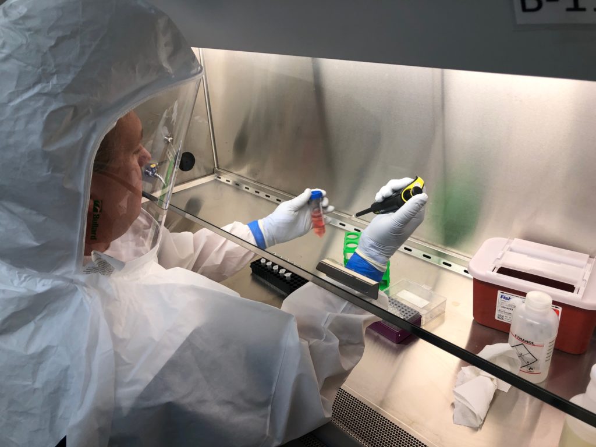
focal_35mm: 28
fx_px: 482
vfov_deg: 49.7
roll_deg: +3.4
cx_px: 298
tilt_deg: -24.3
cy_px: 224
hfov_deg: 63.4
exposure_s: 1/120
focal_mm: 3.99
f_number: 1.8
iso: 50
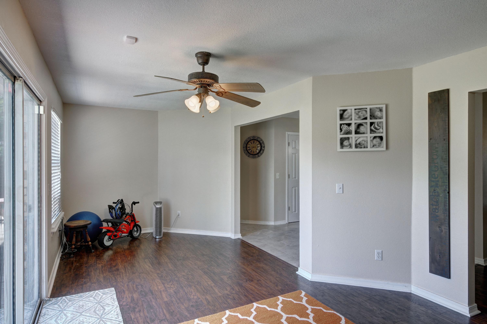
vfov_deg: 59.5
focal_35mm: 21
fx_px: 284
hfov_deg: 81.2
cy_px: 162
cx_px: 244
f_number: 9
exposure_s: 1/125
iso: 400
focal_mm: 14
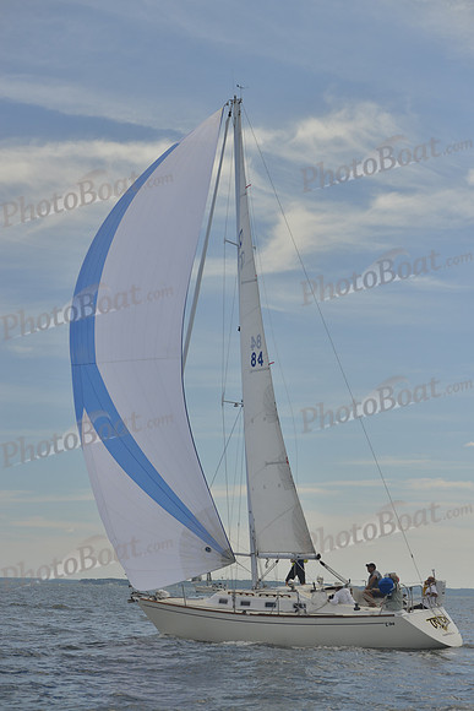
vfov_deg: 28.8
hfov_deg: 19.5
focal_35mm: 70
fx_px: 1382
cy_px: 356
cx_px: 237
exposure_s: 1/800
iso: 200
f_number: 6.3
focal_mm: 70
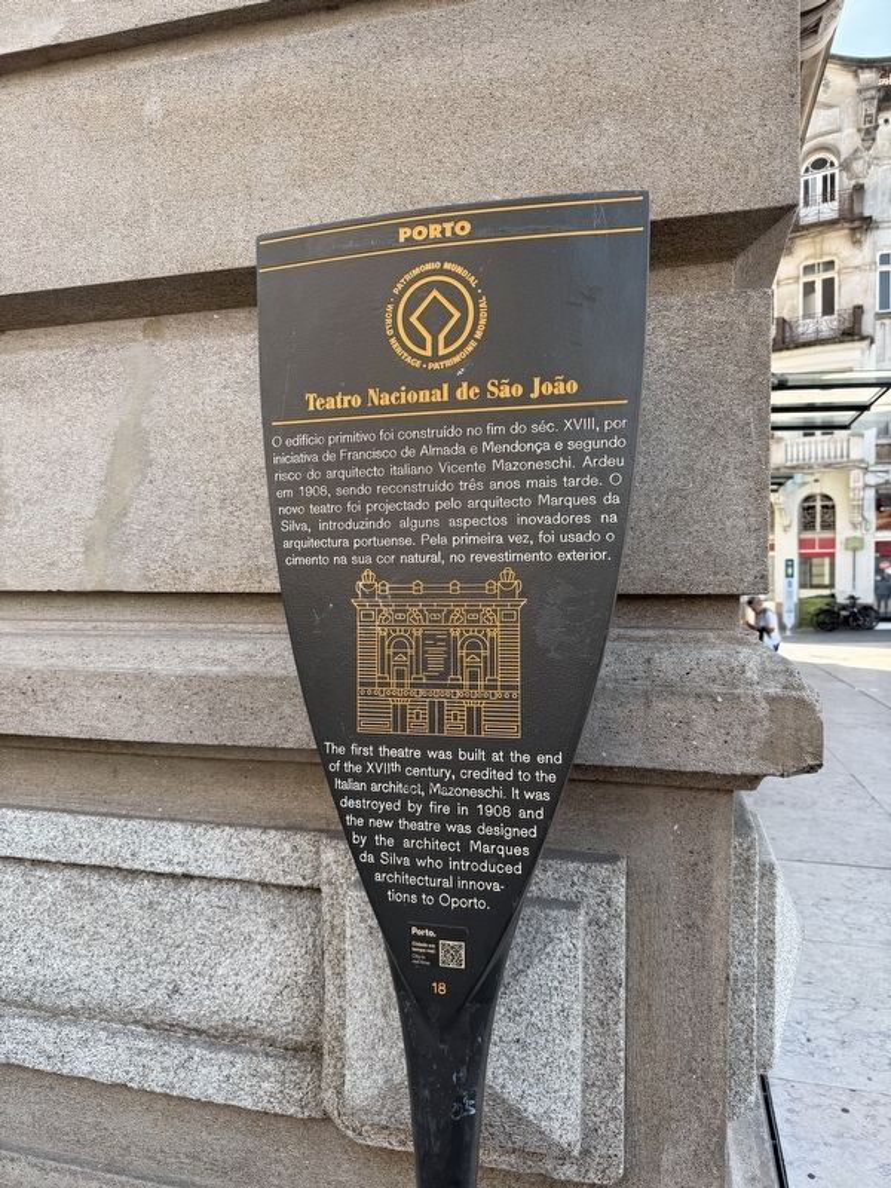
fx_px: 824
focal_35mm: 24
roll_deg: -0.1
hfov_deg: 56.8
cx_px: 446
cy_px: 594
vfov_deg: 71.6
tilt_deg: -1.2
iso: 80
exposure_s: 1/627
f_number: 1.78
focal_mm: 6.76
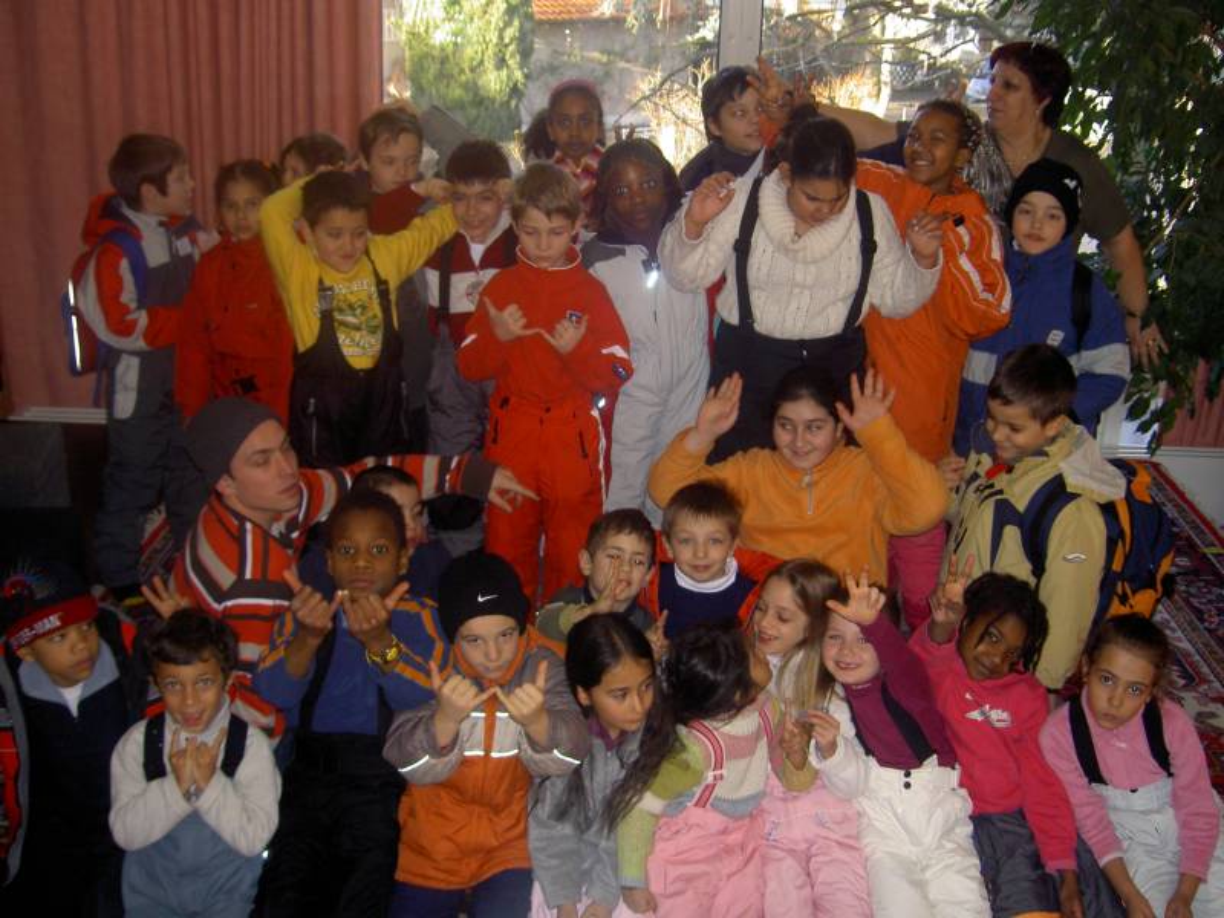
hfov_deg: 47.9
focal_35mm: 39
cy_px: 459
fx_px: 1379
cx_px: 612
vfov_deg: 36.8
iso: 100
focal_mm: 8
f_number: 2.8
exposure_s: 1/60
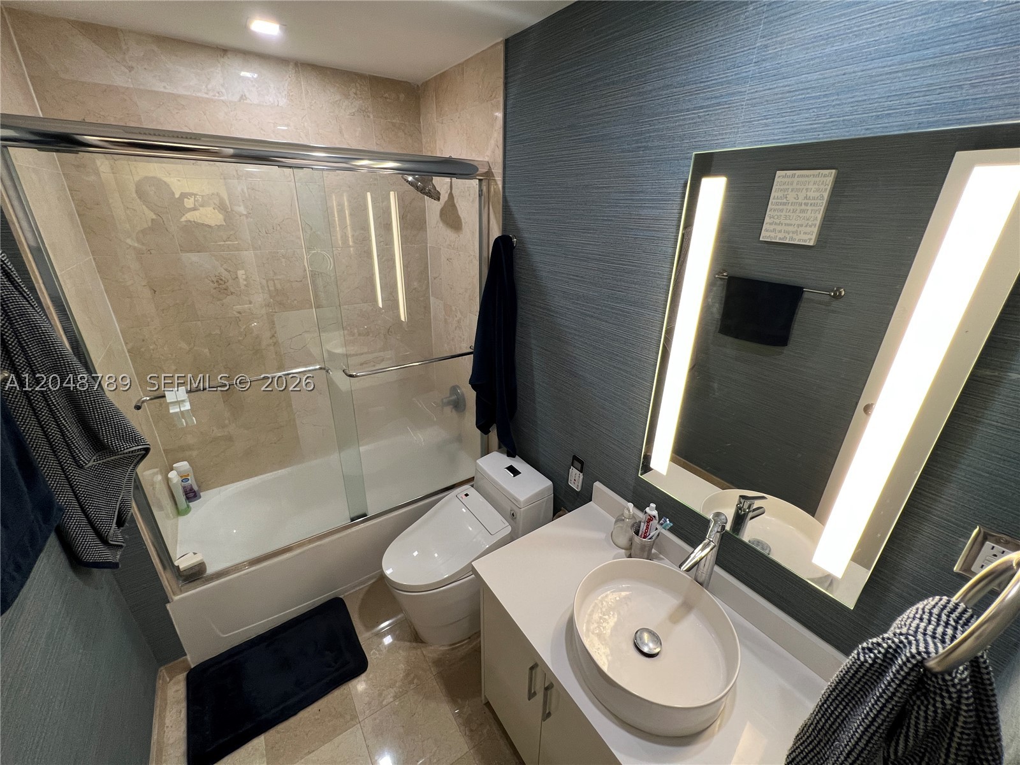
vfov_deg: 89.9
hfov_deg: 106.2
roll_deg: -1.3
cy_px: 382
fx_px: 383
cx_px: 510
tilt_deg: -23.2
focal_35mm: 13
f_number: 1.8
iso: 160
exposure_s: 1/60
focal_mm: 1.57
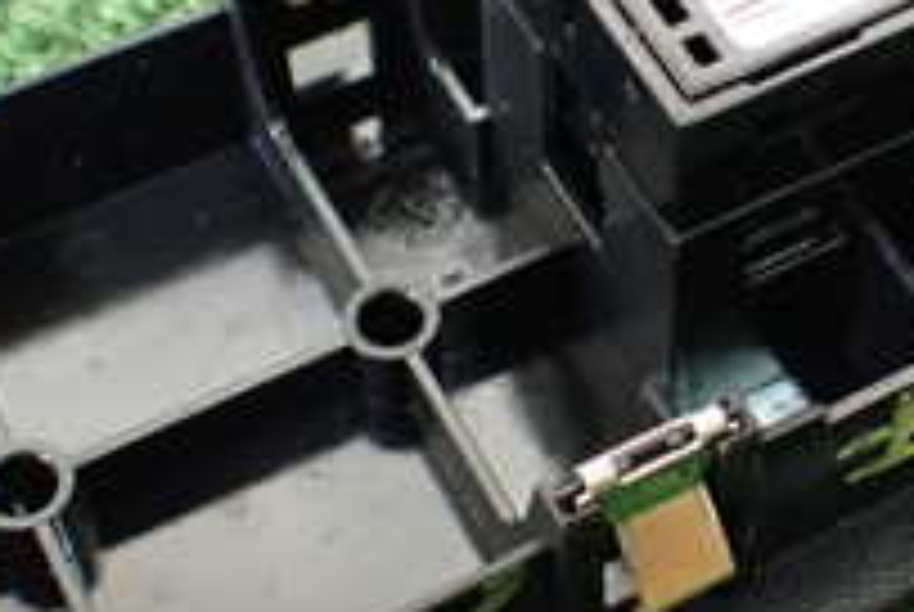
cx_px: 711
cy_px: 207
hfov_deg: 21.9
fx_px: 2339
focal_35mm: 92
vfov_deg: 14.9
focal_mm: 5.4
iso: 800
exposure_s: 1/100
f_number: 2.3
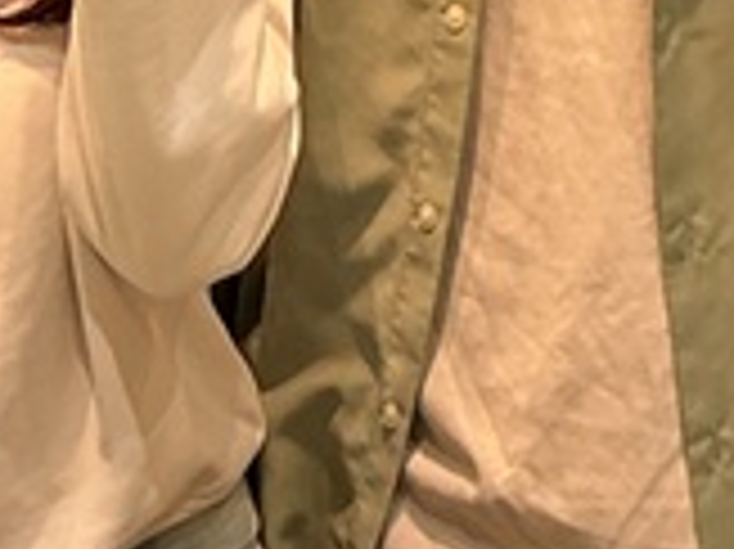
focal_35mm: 107
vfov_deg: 12.6
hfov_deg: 18.4
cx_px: 279
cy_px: -423
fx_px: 2267
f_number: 1.8
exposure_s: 1/163
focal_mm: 3
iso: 25
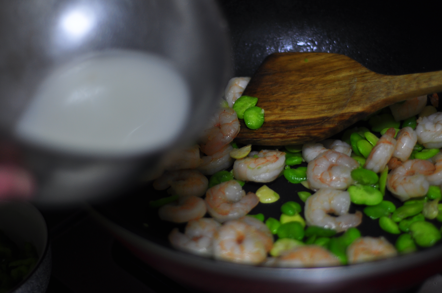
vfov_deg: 18.1
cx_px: 221
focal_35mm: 75
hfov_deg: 27.0
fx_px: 920
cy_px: 146
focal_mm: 50
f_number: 2
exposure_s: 1/40
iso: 200
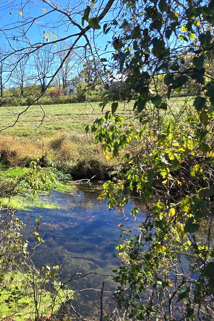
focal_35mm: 30
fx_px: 267
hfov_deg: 39.6
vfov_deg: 61.5
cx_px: 12
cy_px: 131
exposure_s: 1/832
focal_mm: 2.2
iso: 50
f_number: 2.2
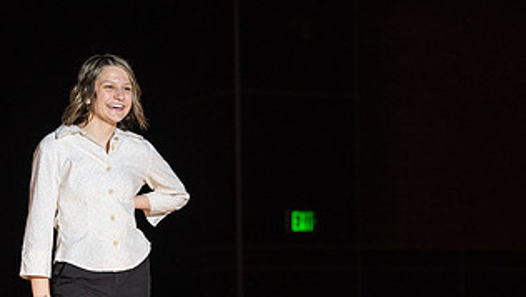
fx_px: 2735
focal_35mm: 196
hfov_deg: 11.0
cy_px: 262
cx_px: 195
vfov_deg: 6.2
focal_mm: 86
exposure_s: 1/800
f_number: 2.8
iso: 640
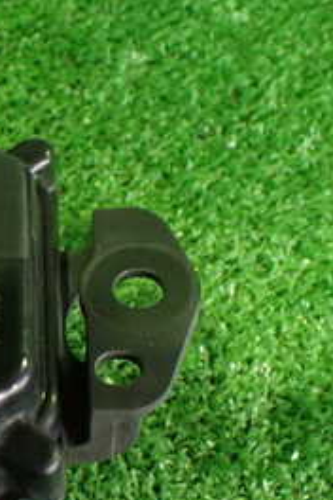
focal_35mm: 71
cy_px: 303
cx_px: -185
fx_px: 985
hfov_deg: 17.1
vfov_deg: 28.4
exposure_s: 1/30
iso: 800
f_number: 2.3
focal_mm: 5.4
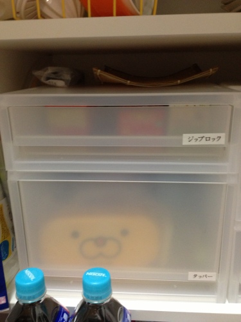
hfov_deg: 40.7
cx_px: 120
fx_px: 325
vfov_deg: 52.6
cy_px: 161
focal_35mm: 35
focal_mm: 4.28
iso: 250
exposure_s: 1/20
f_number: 2.4
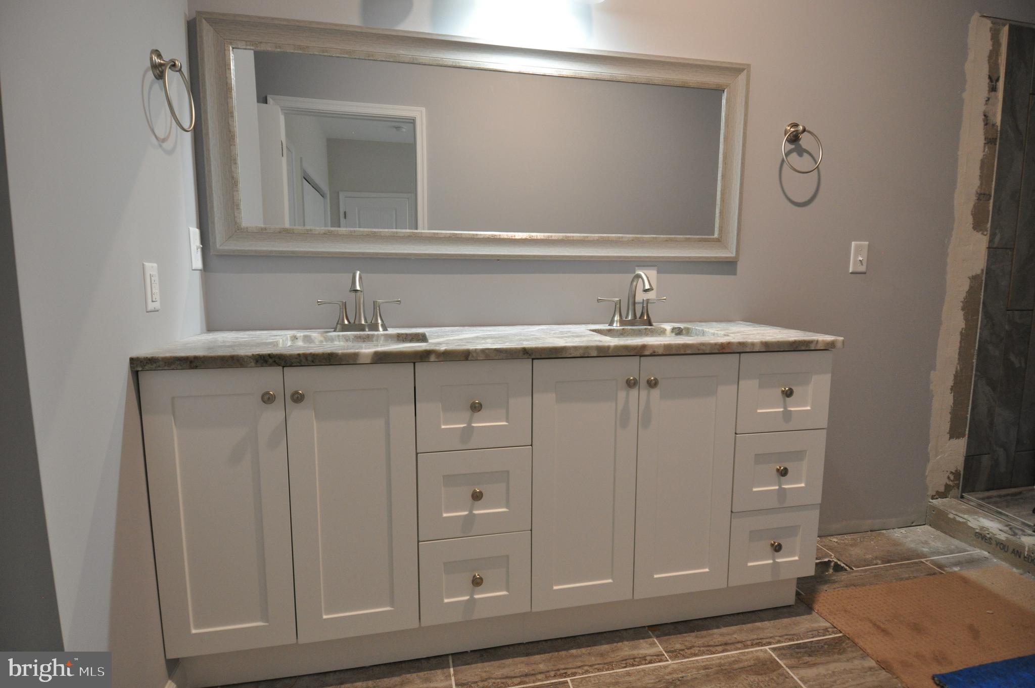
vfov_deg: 67.2
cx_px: 518
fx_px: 517
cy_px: 344
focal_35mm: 18
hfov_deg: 90.1
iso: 900
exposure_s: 1/30
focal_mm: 12
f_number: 4
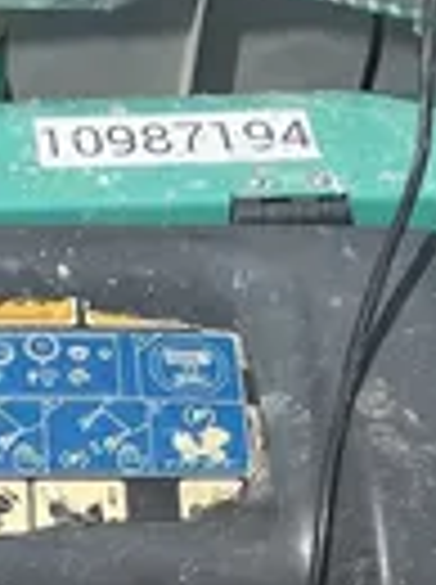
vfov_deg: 13.3
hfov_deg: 9.8
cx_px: -202
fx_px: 2477
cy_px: 551
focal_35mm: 147
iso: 50
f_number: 1.6
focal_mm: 4.2
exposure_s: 1/6494
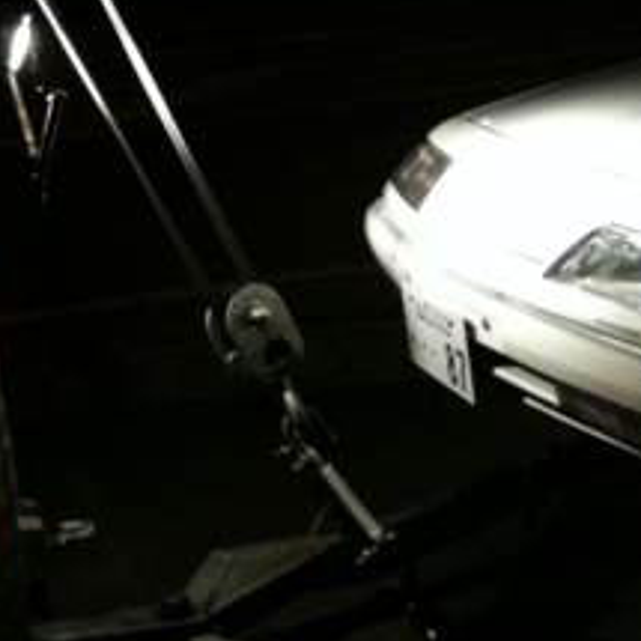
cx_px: 361
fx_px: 1655
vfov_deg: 21.9
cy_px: 288
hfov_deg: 21.9
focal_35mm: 79
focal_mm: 3.85
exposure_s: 1/15
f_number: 2.8
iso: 250
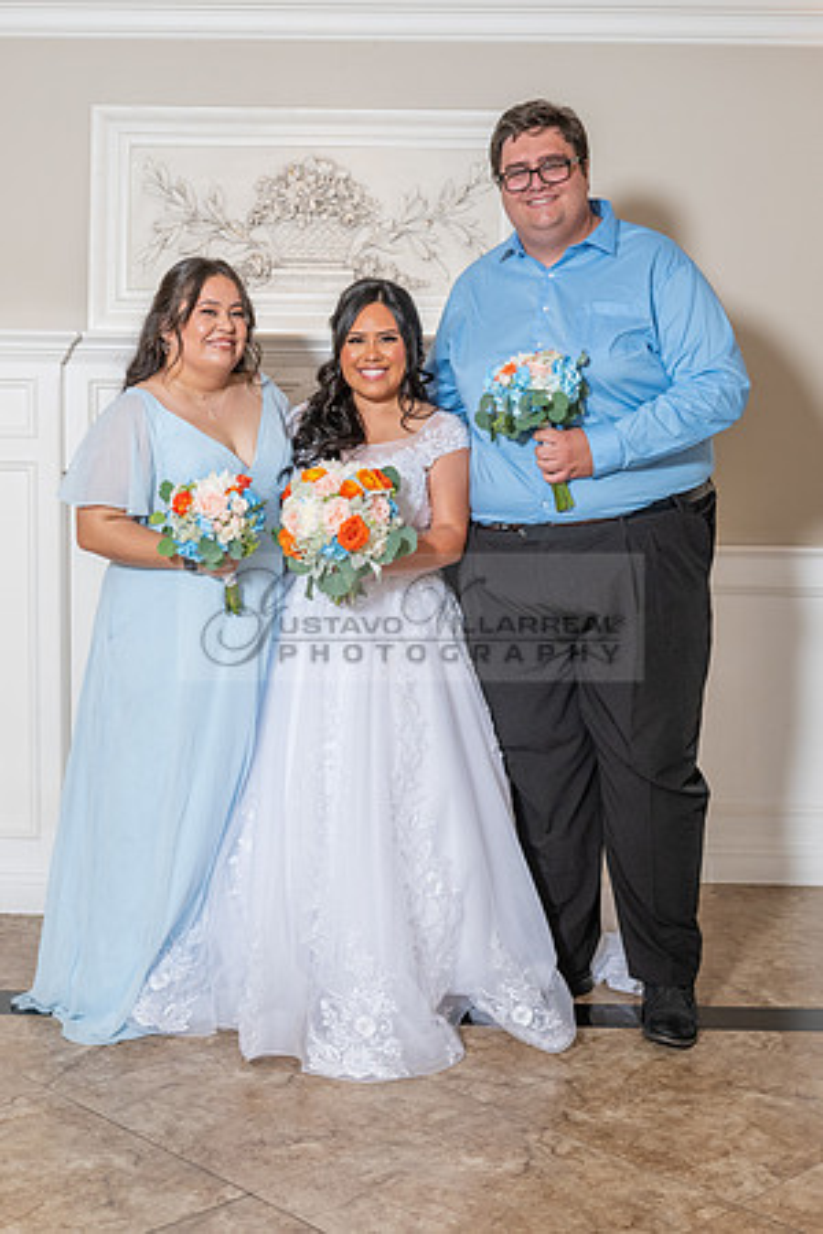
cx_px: 370
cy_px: 591
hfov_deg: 25.4
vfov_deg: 37.4
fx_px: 1823
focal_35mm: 53
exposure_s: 1/160
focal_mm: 34
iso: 640
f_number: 4.5
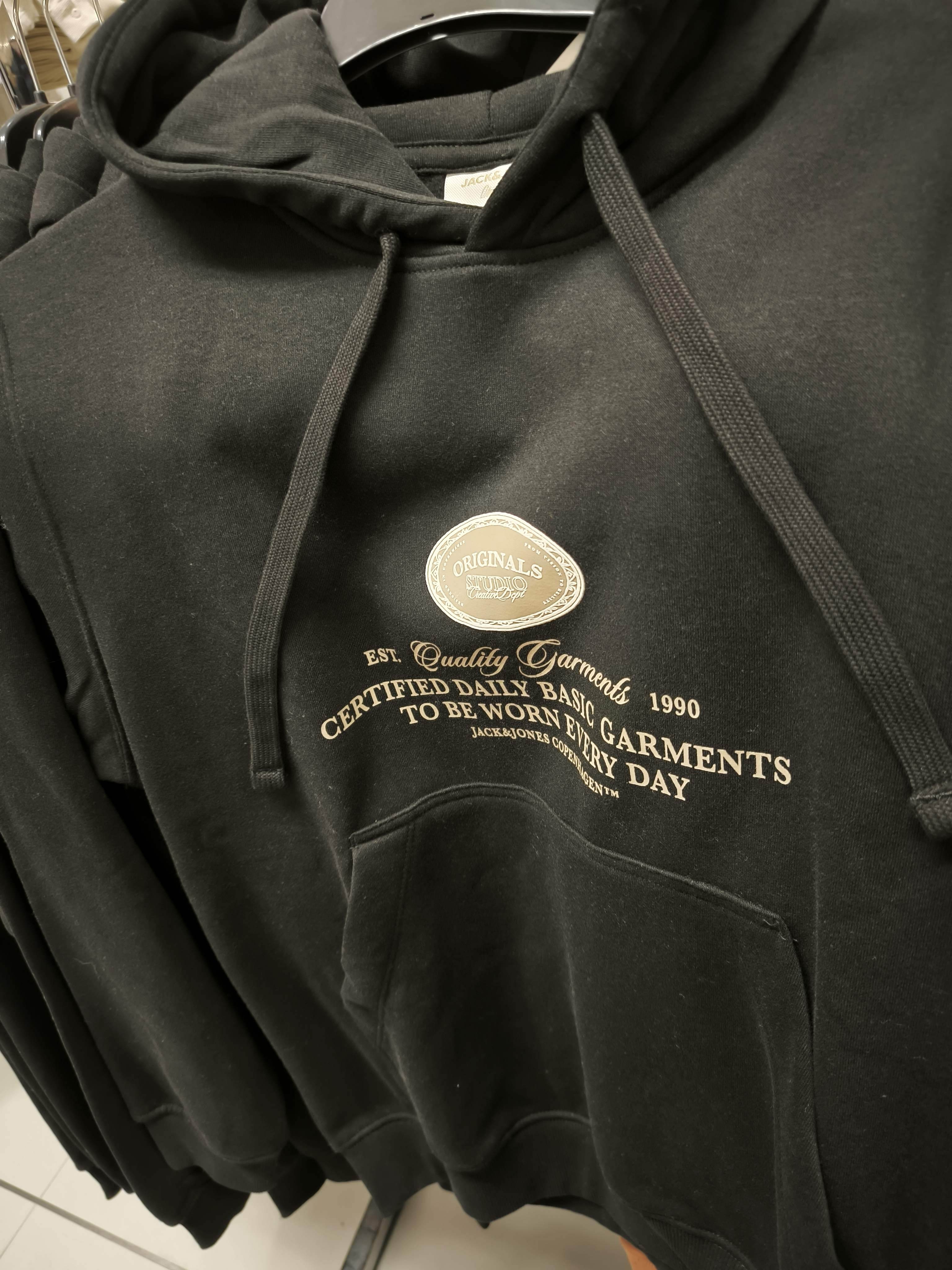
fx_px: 880
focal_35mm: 24
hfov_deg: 56.8
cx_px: 476
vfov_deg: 71.6
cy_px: 635
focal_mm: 6.92
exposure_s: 1/25
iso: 500
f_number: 1.9
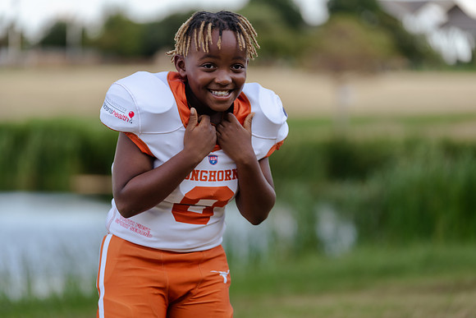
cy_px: 159
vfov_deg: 9.0
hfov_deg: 13.5
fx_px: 2010
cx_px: 238
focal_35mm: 152
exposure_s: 1/320
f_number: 3.2
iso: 125
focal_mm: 152
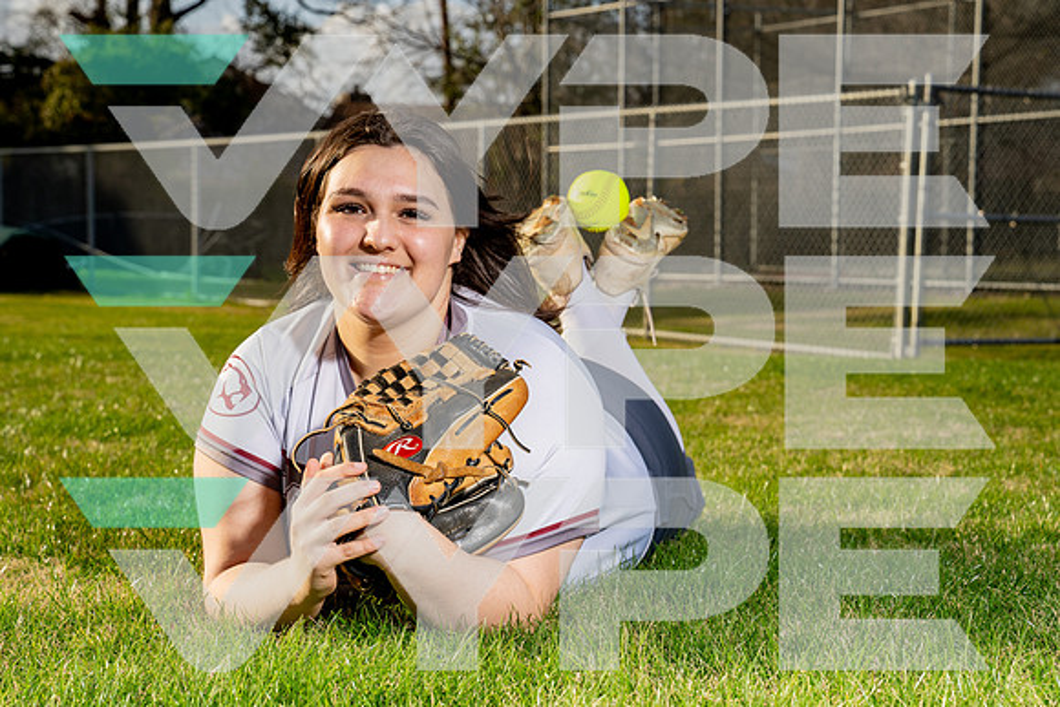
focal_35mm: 70
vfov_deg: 19.5
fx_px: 2061
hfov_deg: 28.8
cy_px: 354
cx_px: 530
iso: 100
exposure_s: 1/250
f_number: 9
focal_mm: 70
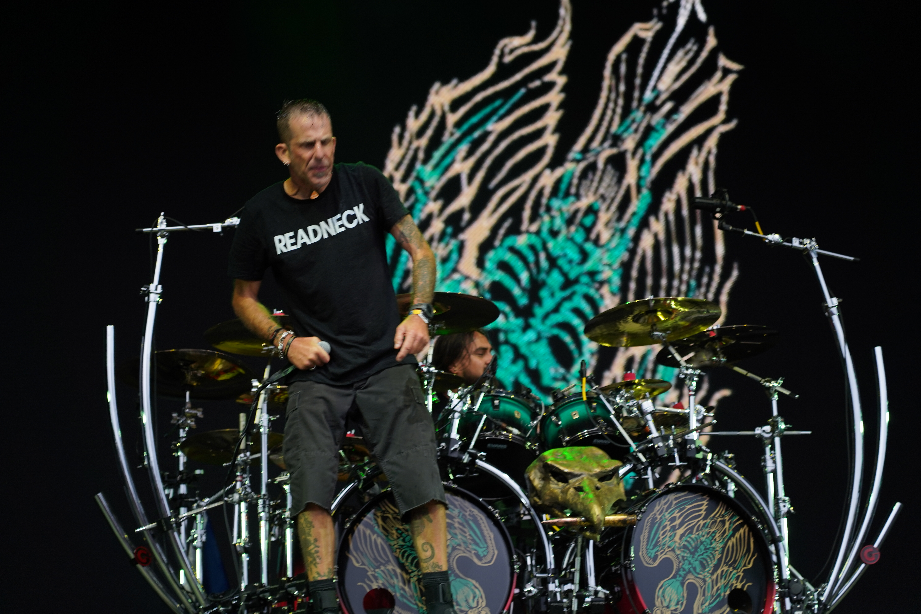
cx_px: 460
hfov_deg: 19.5
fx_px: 2686
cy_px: 307
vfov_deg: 13.0
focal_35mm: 105
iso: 250
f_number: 4
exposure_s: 1/125
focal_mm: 105
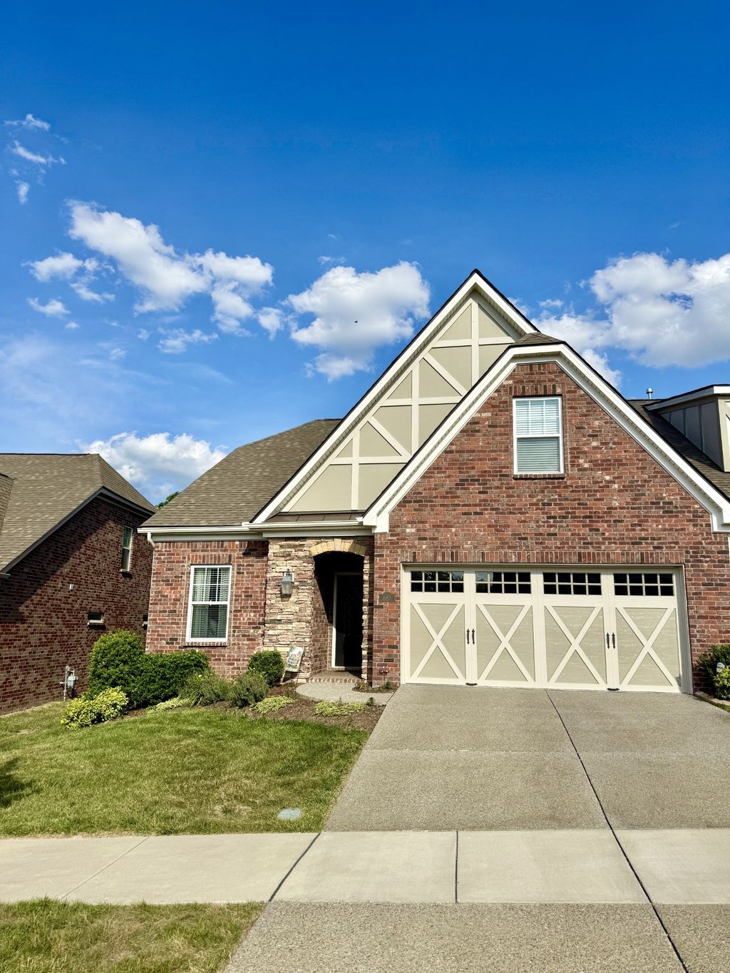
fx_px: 675
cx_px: 365
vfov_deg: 71.6
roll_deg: -0.5
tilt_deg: +12.5
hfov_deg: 56.8
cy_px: 486
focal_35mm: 24
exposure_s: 1/6711
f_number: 1.78
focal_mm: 6.76
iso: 80
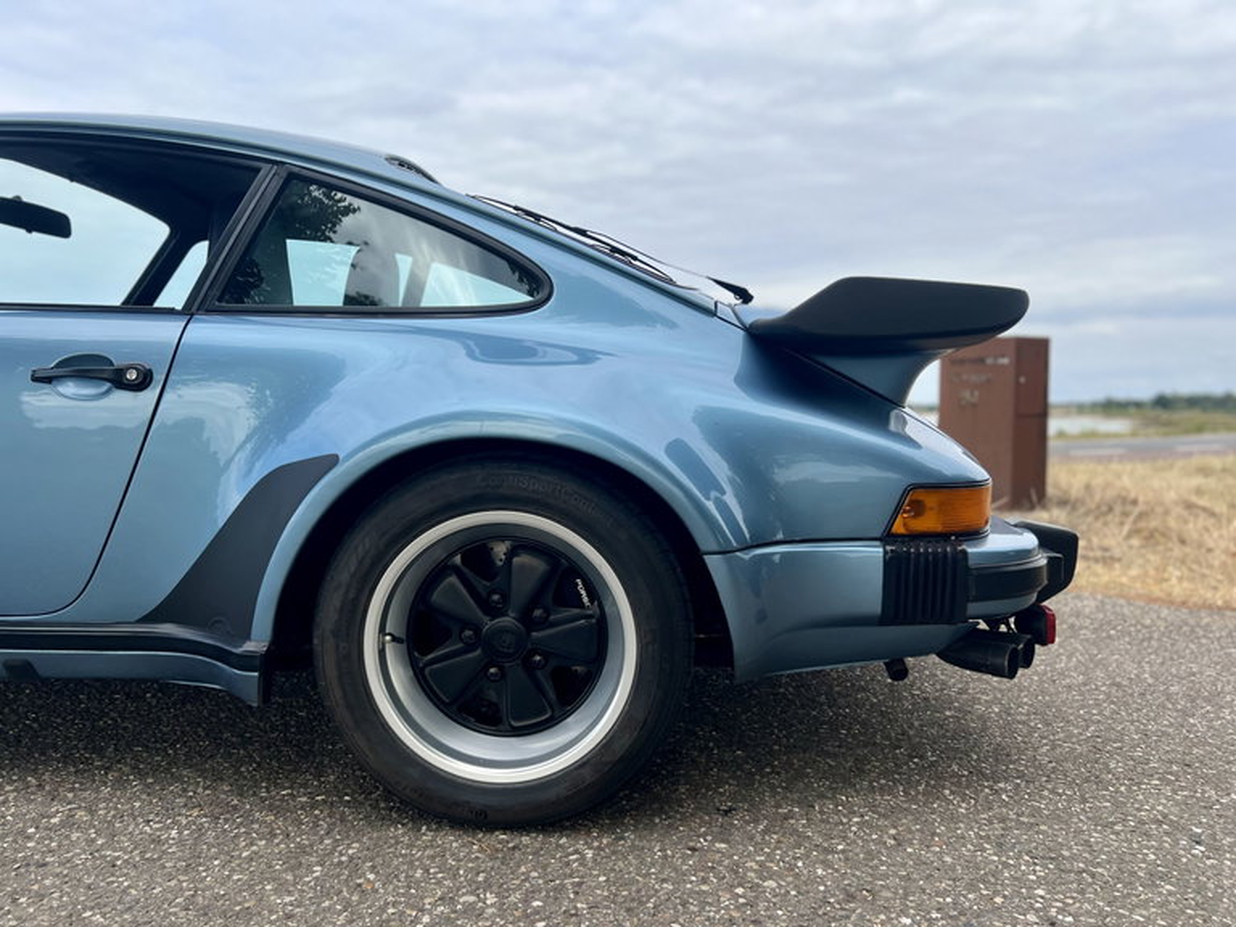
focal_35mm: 26
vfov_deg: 53.1
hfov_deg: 67.3
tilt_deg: -3.3
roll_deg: +1.0
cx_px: 618
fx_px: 928
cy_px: 464
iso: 50
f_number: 1.5
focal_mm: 5.7
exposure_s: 1/2513
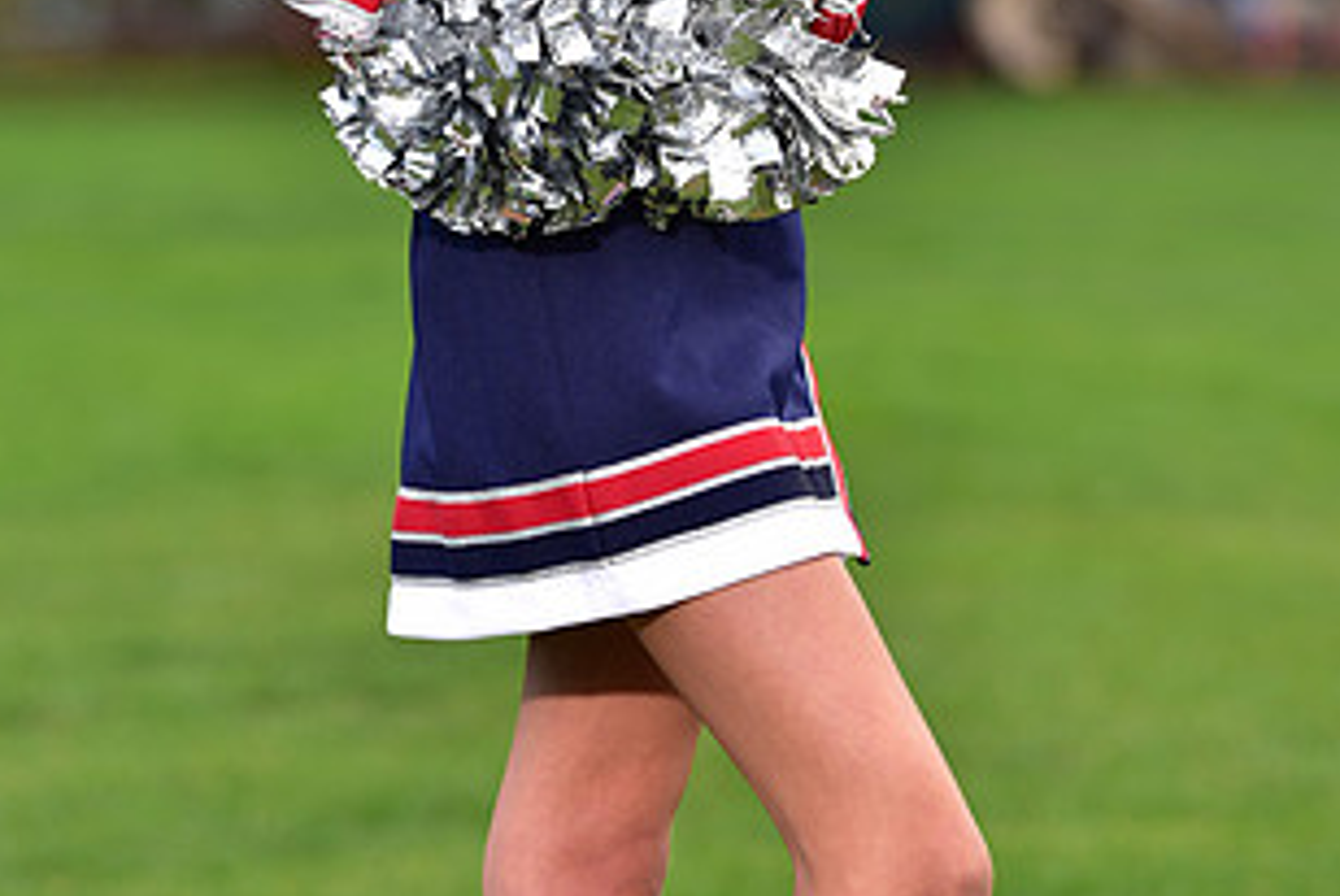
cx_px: 650
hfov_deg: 8.1
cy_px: -261
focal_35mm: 254
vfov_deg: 5.4
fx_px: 9463
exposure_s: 1/250
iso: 160
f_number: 4
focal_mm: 135
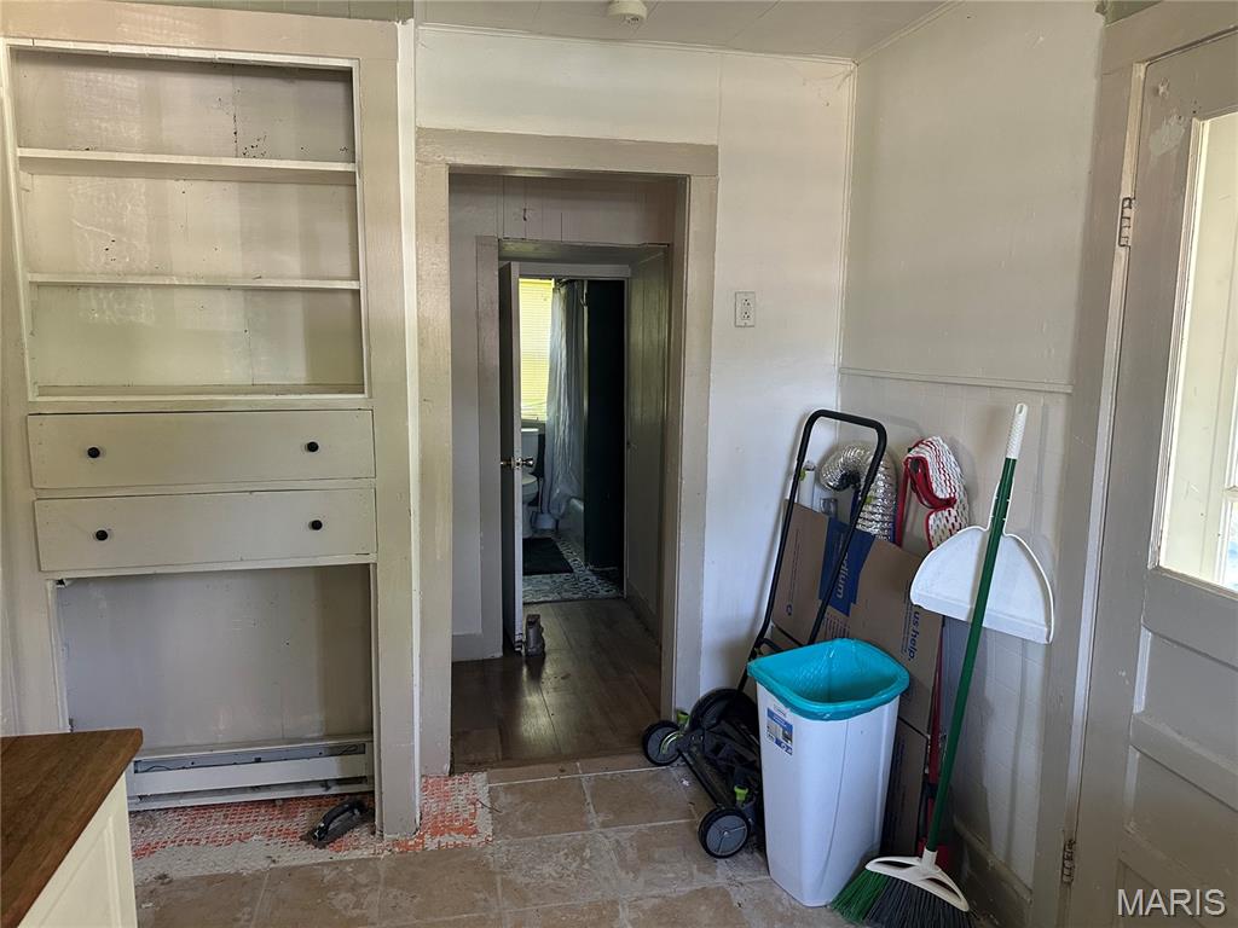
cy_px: 464
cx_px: 619
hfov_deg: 71.6
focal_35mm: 24
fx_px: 858
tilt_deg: -9.2
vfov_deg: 56.8
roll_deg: -1.0
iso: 320
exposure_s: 1/60
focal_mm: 6.86
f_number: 1.78
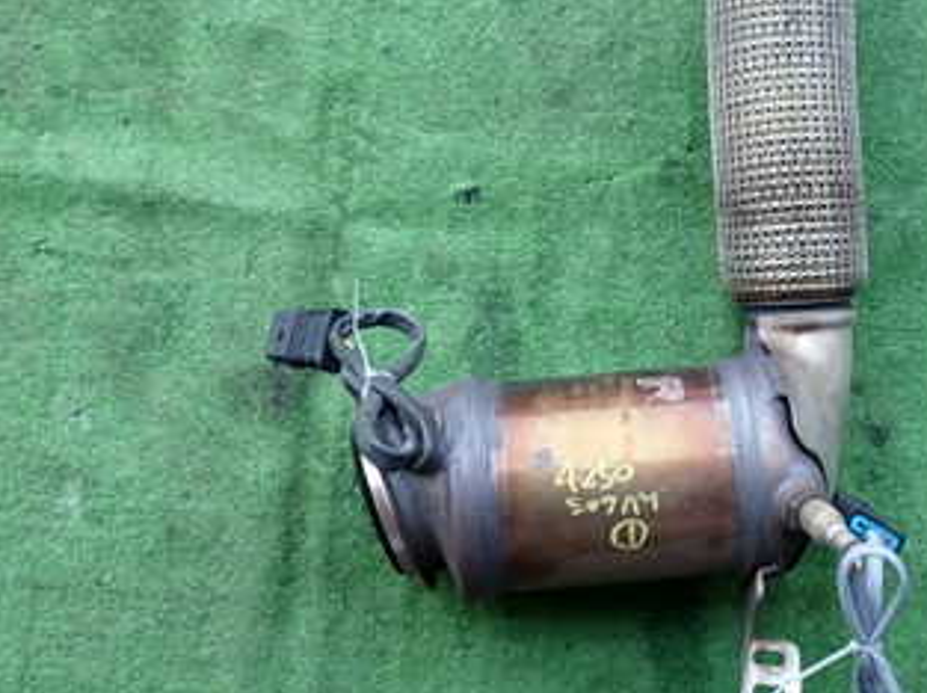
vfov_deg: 30.1
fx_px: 1284
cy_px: 281
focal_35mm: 48
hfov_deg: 39.4
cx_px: 578
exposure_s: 1/160
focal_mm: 4.5
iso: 100
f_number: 2.8
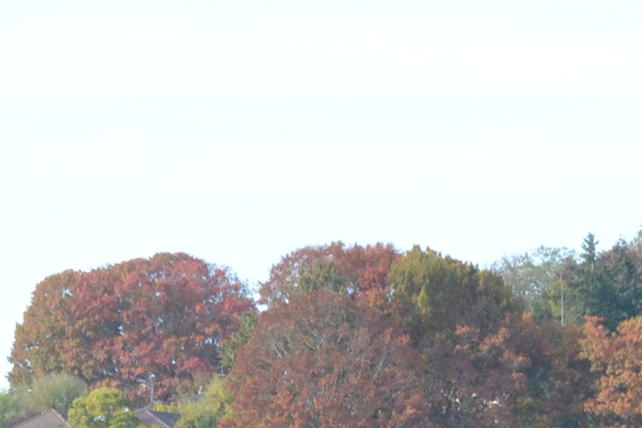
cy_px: 737
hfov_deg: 3.3
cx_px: 181
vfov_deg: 2.2
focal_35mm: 623
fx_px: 11105
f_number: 8
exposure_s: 1/1000
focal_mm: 105
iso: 1600
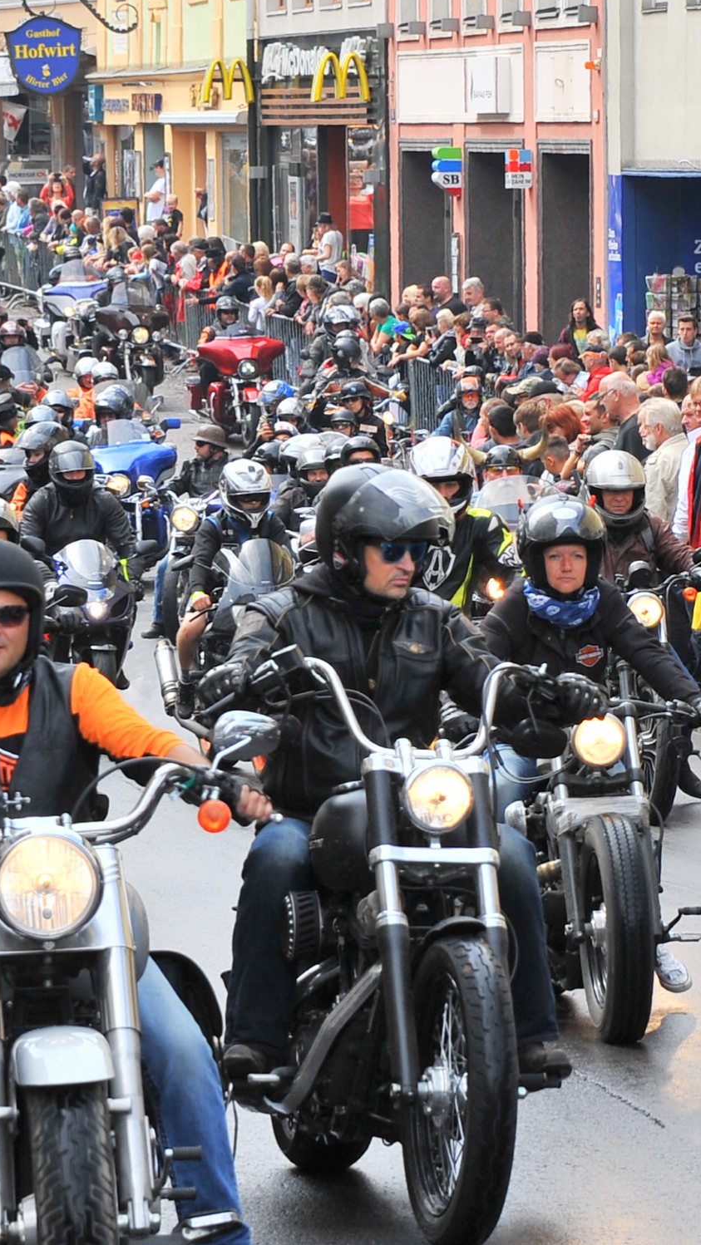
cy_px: 710
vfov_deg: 16.1
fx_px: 4393
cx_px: 136
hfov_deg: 9.1
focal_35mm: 133
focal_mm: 68
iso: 400
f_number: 7.1
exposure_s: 1/640
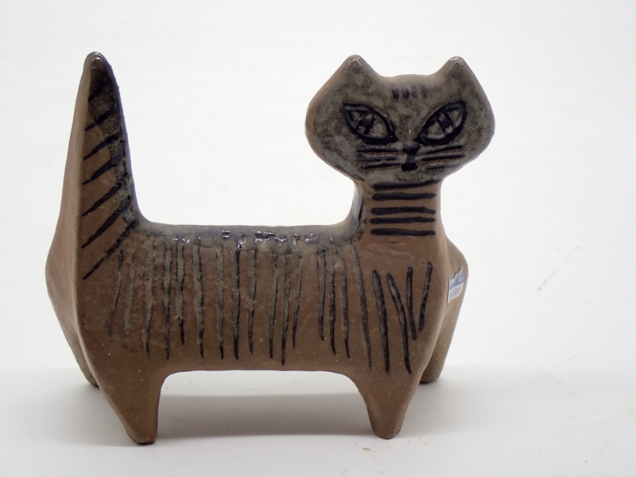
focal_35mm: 53
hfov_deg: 36.2
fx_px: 974
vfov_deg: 27.5
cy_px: 238
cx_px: 318
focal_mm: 9.42
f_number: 3.9
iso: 125
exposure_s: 1/125
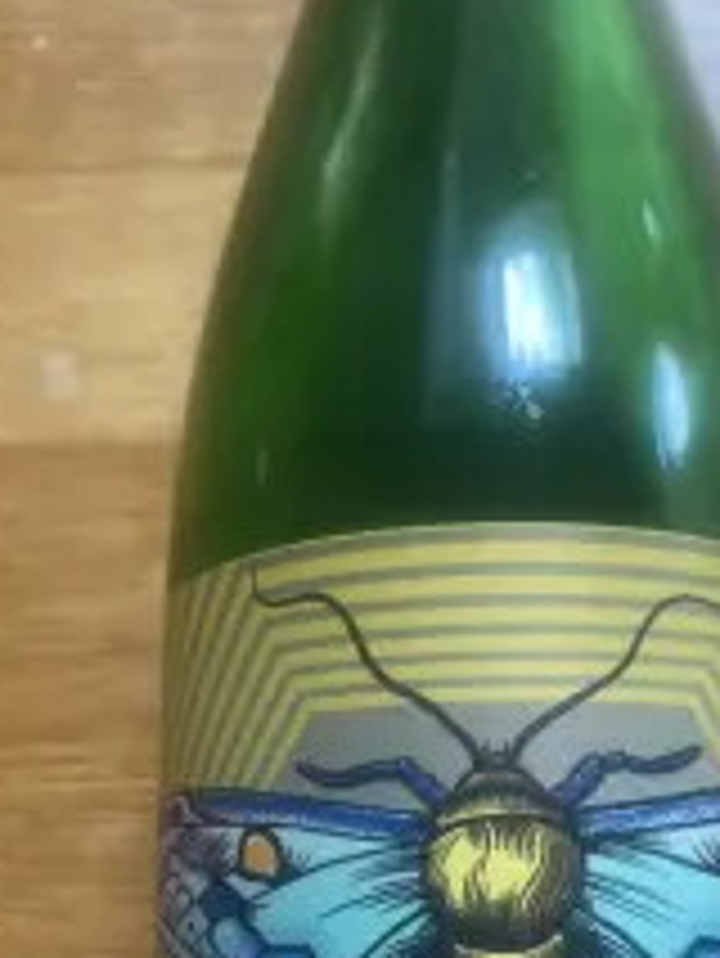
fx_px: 1302
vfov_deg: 38.4
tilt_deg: -81.8
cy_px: 810
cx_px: 500
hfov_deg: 30.6
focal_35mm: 47
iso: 125
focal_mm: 4.25
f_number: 1.8
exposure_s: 1/121
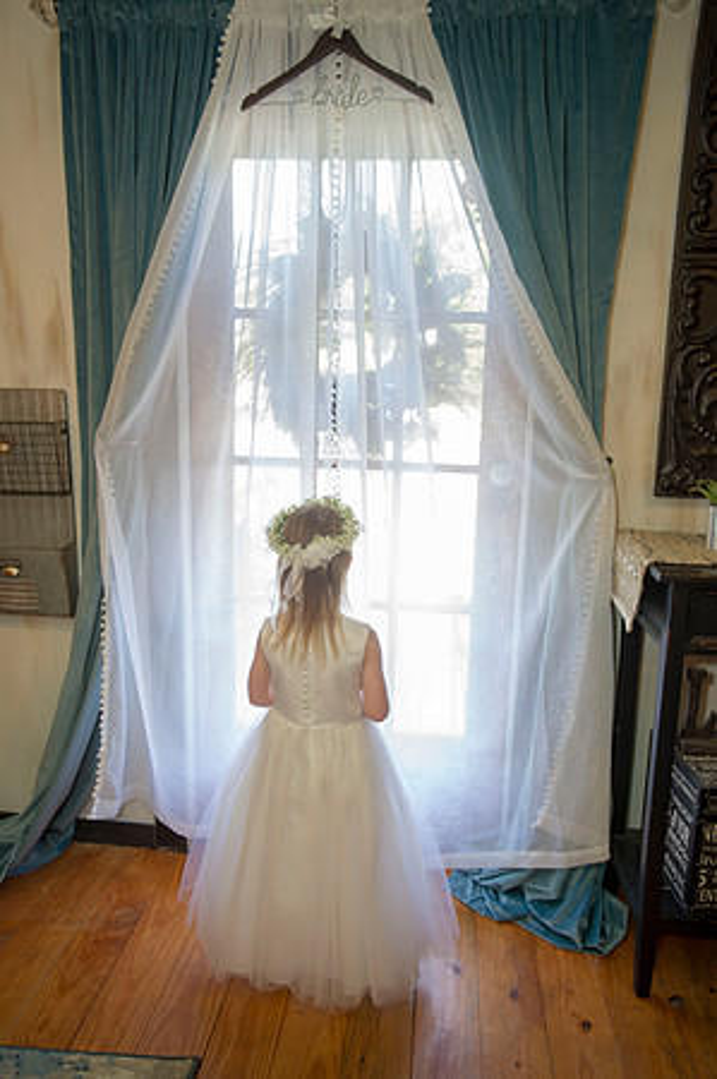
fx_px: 838
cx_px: 358
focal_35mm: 28
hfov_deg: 46.3
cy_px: 540
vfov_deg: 65.5
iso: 640
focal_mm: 28
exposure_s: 1/100
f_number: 2.8
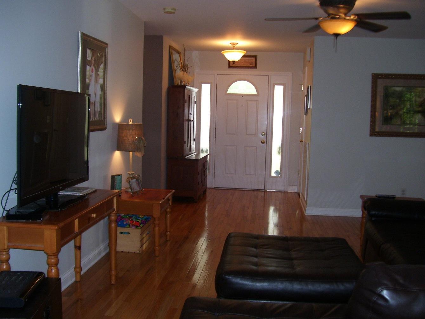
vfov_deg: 38.7
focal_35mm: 37
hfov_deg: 50.1
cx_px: 212
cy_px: 160
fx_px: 454
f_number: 2.7
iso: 125
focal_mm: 6
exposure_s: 1/60
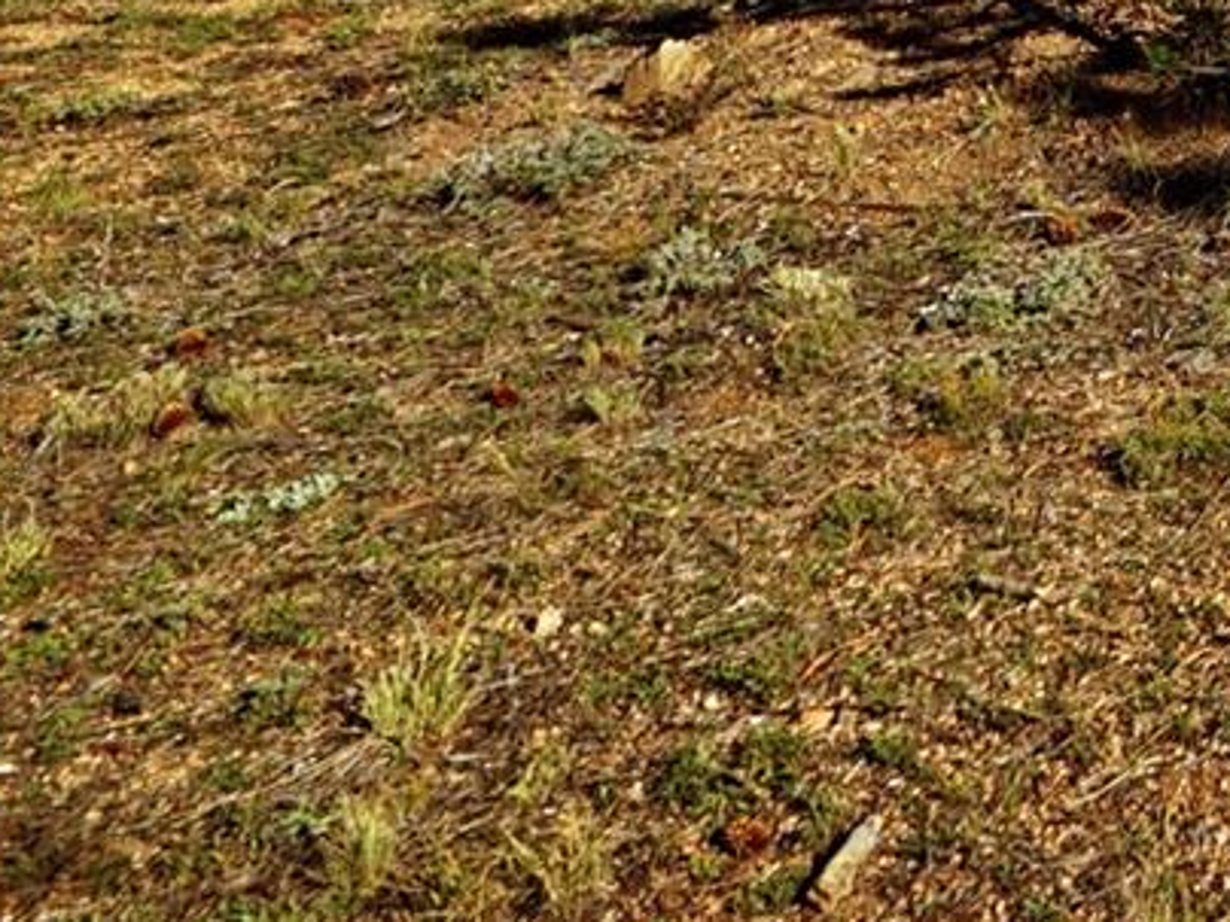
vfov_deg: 19.4
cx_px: 2101
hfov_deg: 22.2
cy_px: -627
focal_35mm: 61
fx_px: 2167
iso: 100
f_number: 8
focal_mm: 16
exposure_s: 1/125
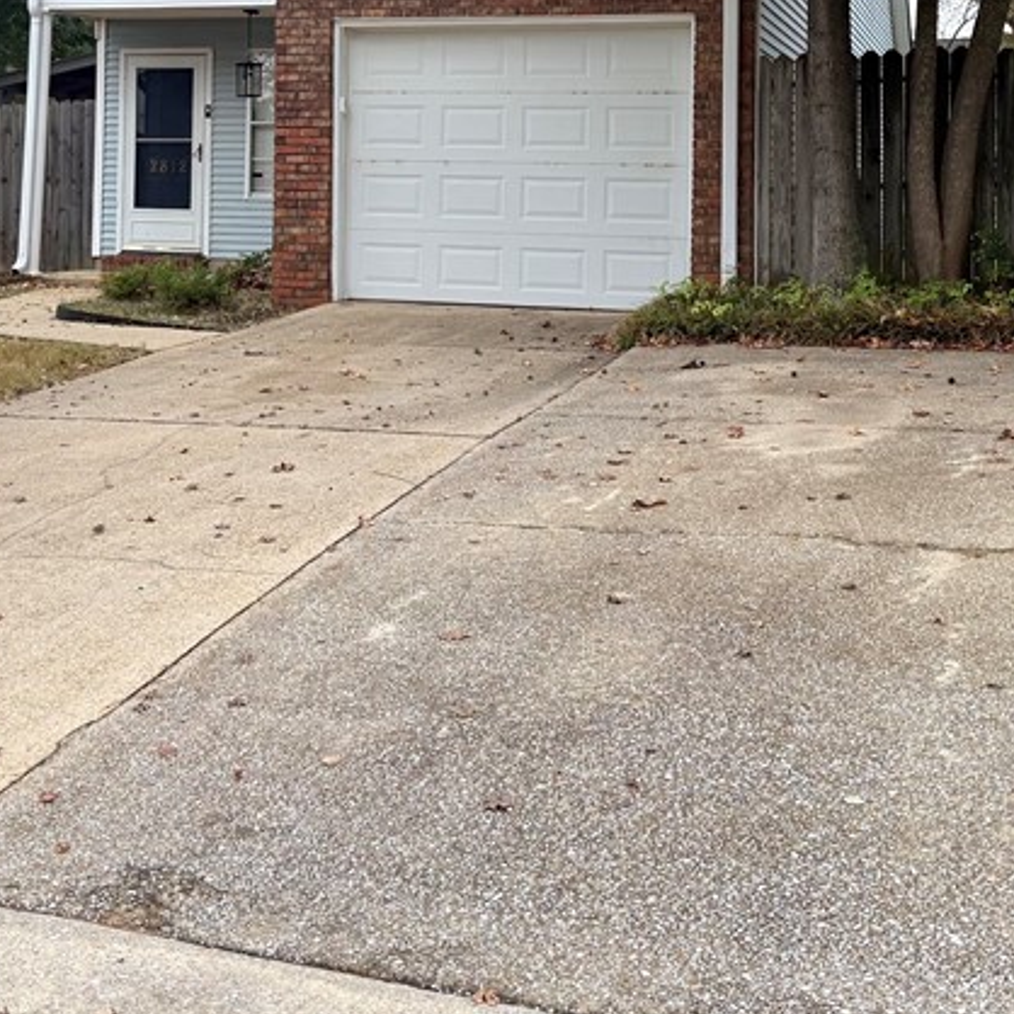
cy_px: 133
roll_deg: -0.7
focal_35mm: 52
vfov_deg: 31.5
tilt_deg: +1.5
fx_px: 1723
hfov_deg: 32.7
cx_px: 434
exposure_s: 1/1005
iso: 100
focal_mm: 6.76
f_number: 1.78
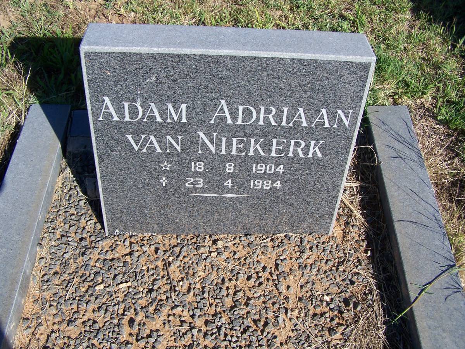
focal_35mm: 38
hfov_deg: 49.0
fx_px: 510
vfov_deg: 37.7
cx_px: 232
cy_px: 174
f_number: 4
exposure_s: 1/750
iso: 80
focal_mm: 6.3
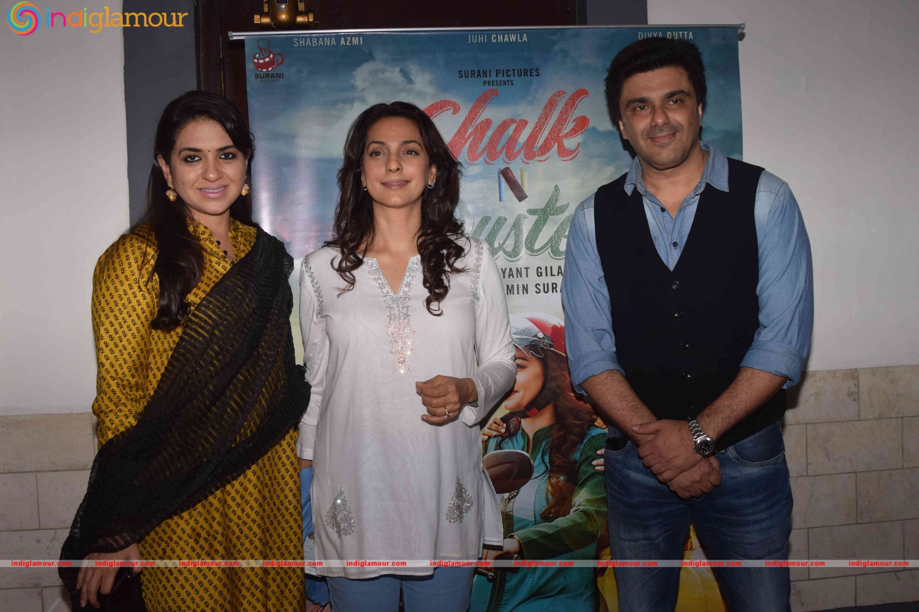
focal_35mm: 38
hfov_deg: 51.3
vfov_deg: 35.5
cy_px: 306
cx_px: 460
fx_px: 957
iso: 400
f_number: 6.3
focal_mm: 25
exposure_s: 1/200
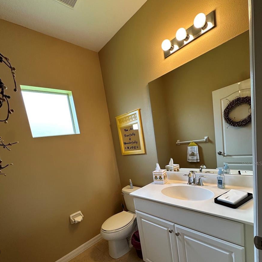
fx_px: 146
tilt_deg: -7.6
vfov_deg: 82.4
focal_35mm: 17
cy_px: 163
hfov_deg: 84.0
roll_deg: +8.3
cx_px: 128
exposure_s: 1/120
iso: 200
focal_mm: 2.22
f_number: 2.2
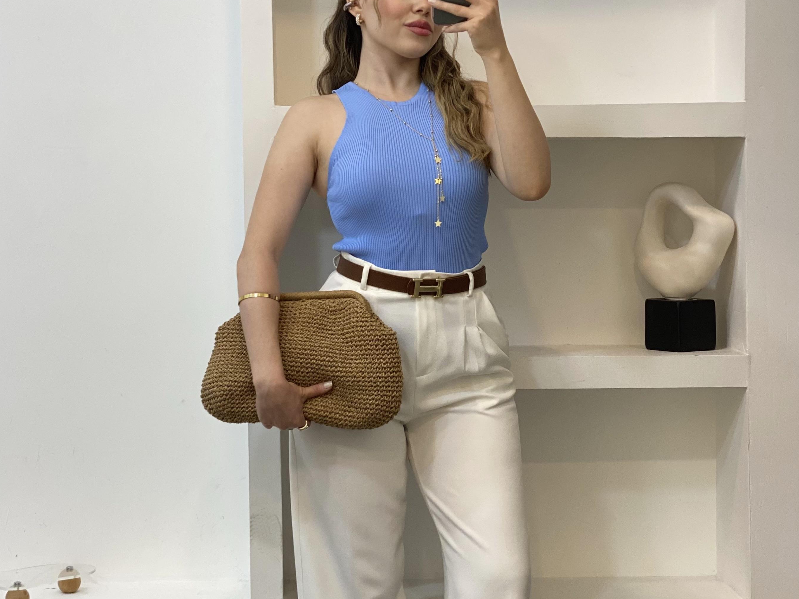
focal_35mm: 76
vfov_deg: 19.3
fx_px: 1754
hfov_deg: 25.7
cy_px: 386
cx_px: 397
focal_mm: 6
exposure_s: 1/100
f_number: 2
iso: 80
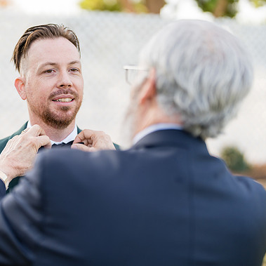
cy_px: 131
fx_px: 565
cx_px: 80
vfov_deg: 26.5
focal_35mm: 65
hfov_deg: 26.3
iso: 125
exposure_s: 1/1600
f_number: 1.2
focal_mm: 50
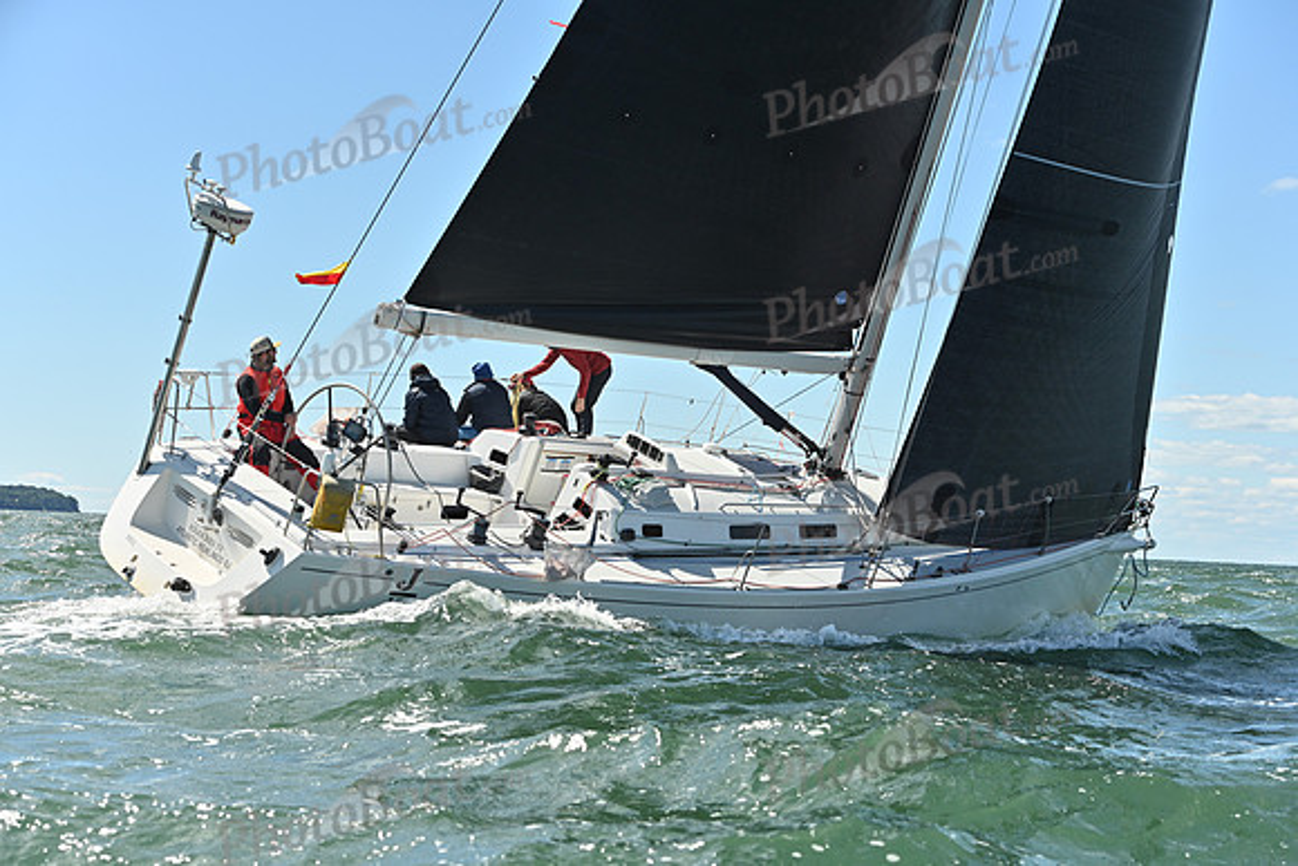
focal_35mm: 70
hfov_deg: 28.8
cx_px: 649
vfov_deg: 19.5
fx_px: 2524
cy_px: 433
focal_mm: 70
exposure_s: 1/1600
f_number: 5.6
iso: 320
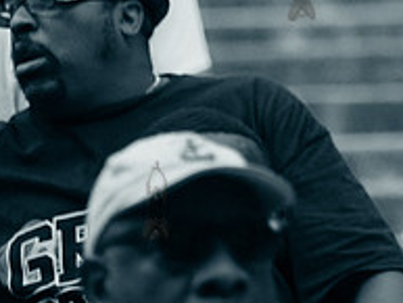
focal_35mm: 579
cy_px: -150
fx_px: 6745
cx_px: 636
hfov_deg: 3.4
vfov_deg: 2.6
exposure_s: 1/1600
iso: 2000
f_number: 2.8
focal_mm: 145
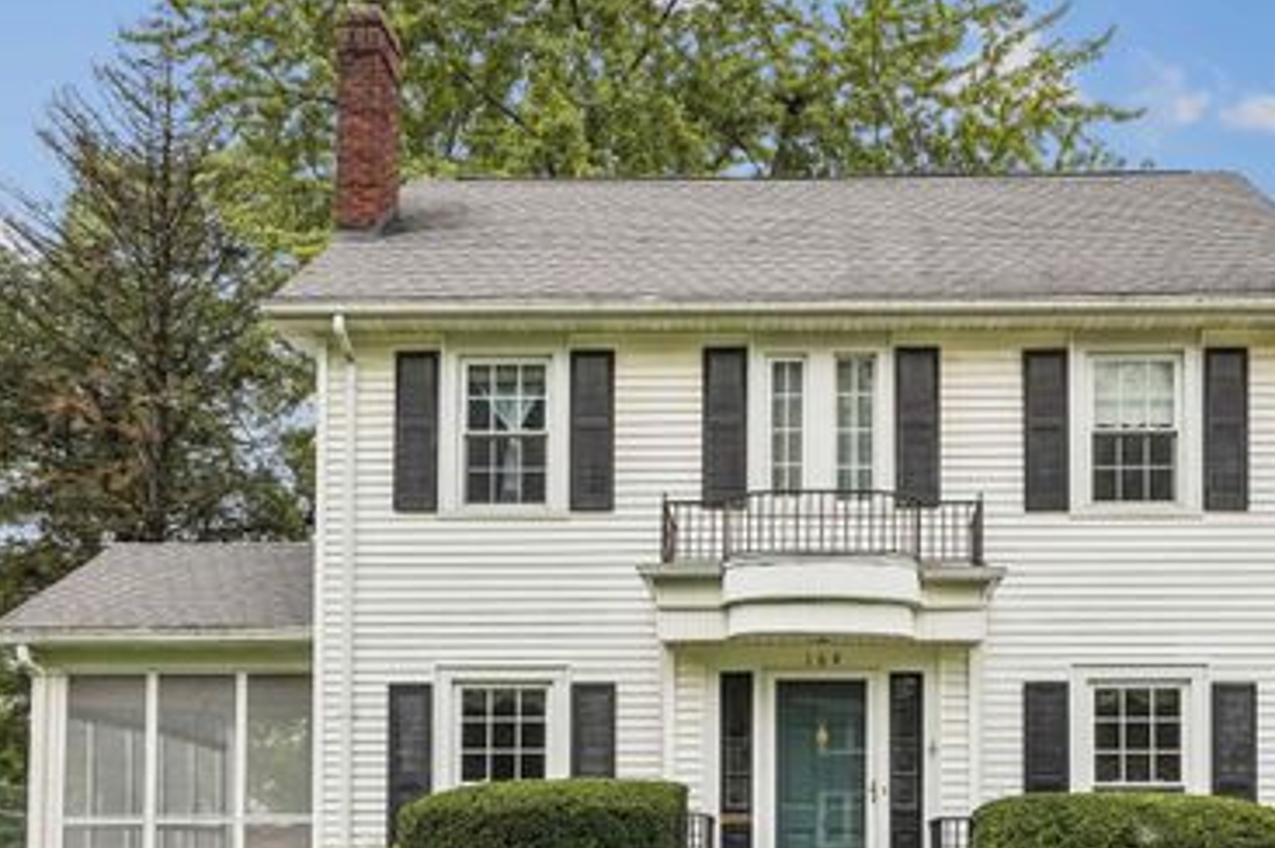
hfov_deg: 61.9
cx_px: 698
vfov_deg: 43.4
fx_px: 1062
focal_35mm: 30
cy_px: 492
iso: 400
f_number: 9
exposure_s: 1/200
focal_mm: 22
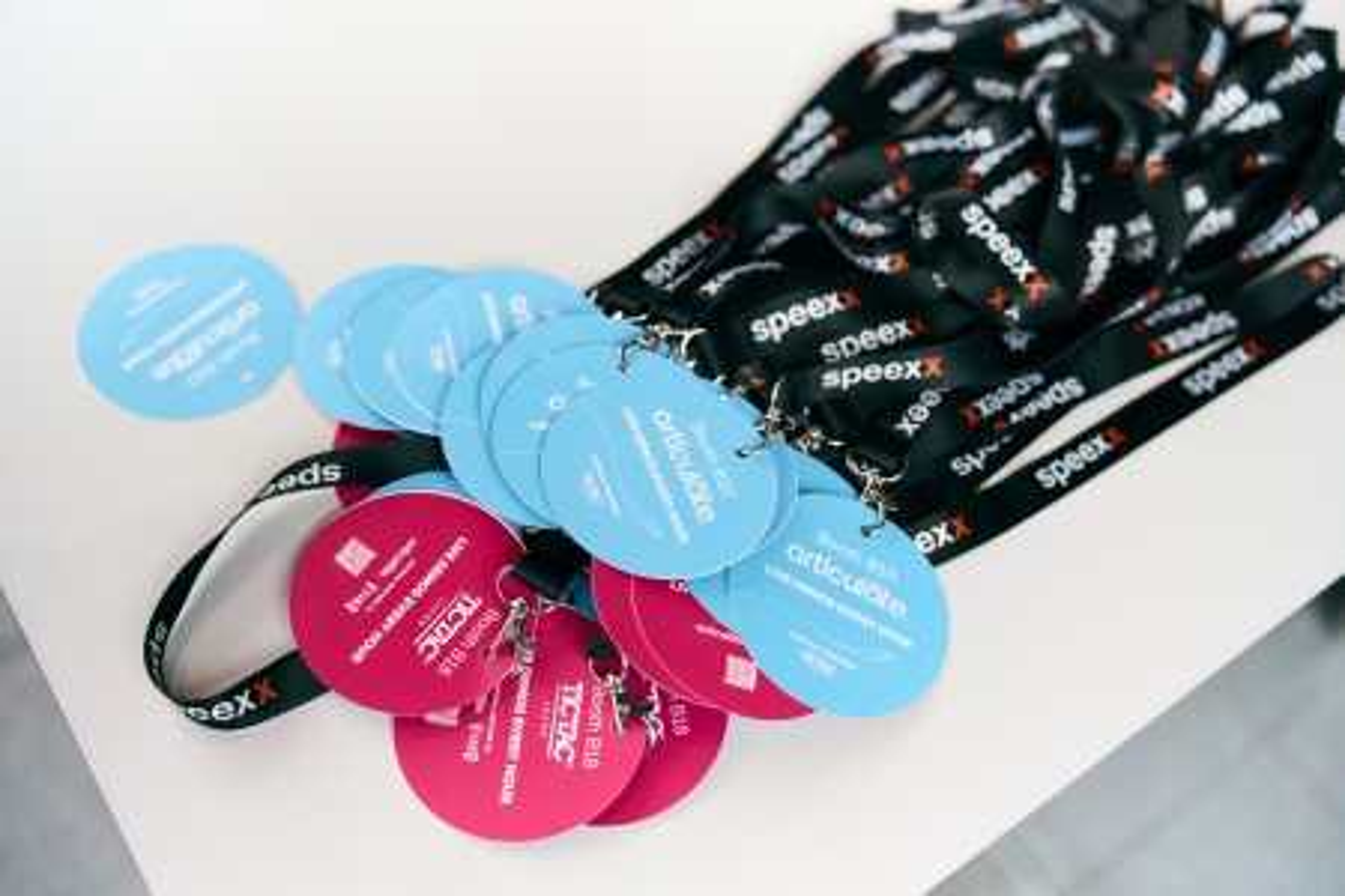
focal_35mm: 35
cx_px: 672
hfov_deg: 54.4
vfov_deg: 37.9
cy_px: 448
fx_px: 1308
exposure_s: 1/125
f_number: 2
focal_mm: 35
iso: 125
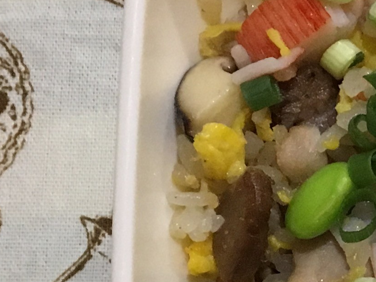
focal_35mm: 142
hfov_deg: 12.6
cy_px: 251
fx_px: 1543
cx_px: 683
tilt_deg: -82.8
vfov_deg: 10.4
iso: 200
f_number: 2.2
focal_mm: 4.15
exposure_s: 1/24
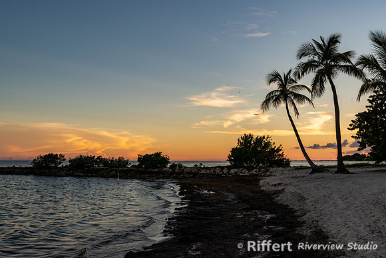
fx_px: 414
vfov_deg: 34.6
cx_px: 193
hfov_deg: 50.0
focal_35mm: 39
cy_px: 129
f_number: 11
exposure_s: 1/160
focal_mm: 38
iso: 400
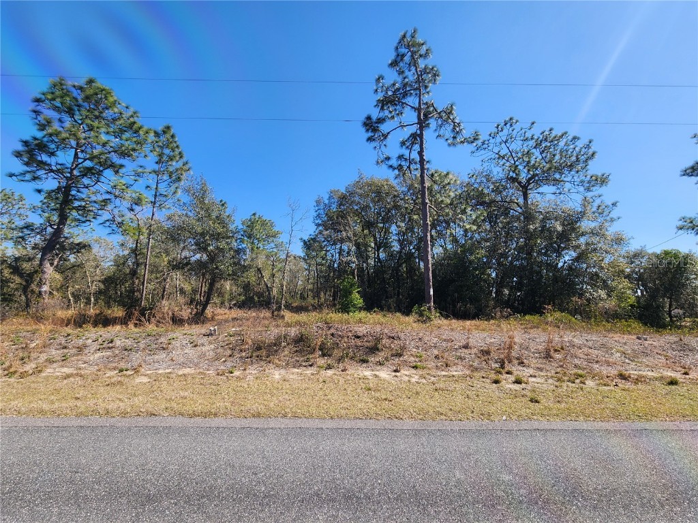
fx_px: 262
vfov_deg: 89.9
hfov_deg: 106.2
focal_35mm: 13
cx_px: 349
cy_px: 262
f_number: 2.2
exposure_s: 1/1067
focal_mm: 2.2
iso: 50
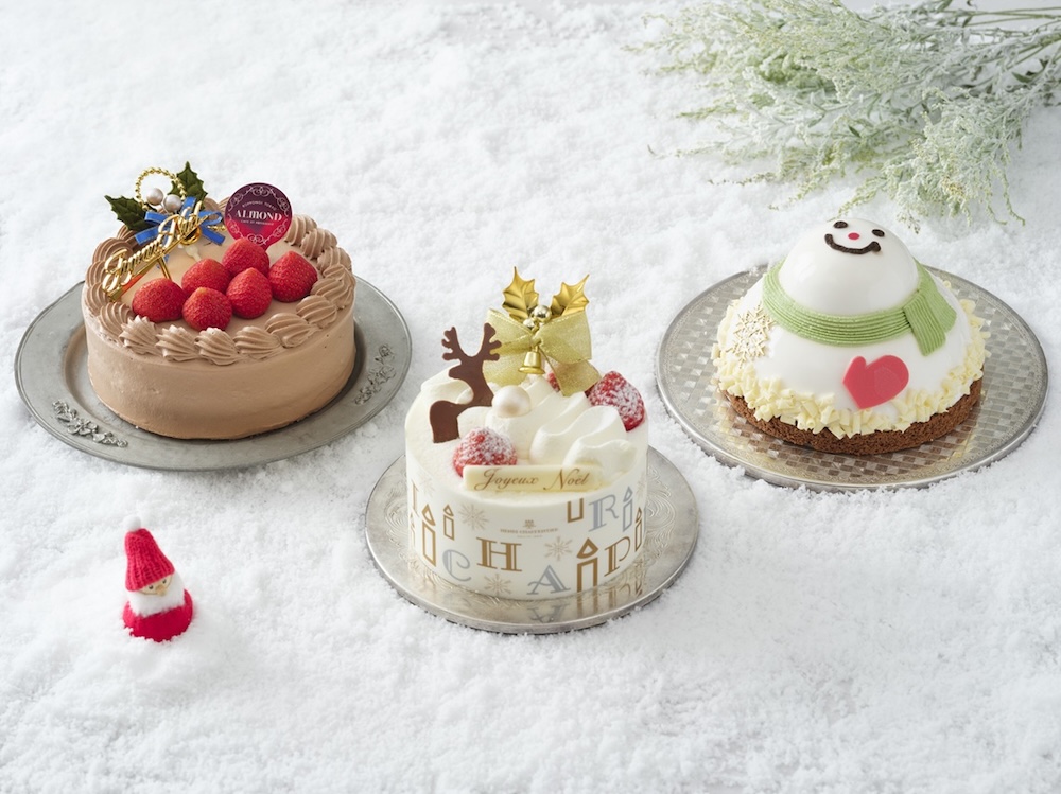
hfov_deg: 20.7
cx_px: 530
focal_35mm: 95
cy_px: 397
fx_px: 2910
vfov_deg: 15.5
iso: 800
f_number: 11
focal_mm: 120
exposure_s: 1/125
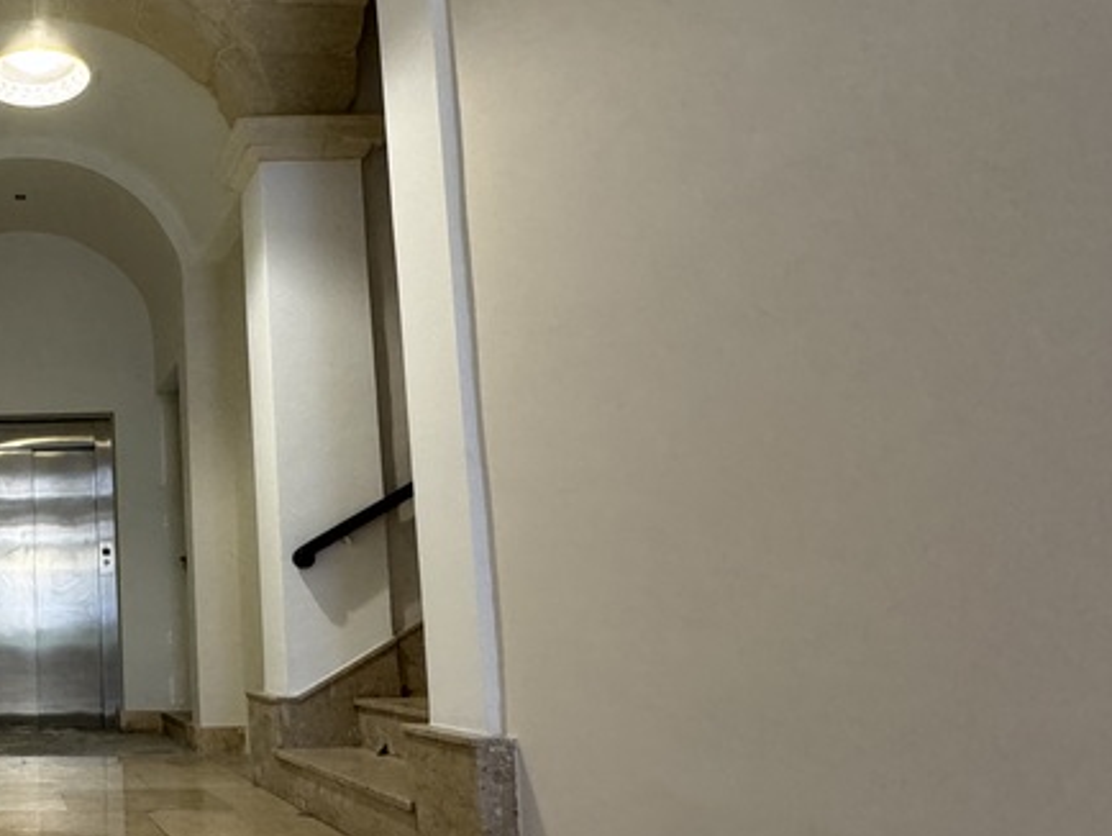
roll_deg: +0.1
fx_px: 1061
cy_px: 482
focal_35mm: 33
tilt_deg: +8.0
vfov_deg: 42.9
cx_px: -56
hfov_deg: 44.7
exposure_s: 1/50
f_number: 2.2
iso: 320
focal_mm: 2.22
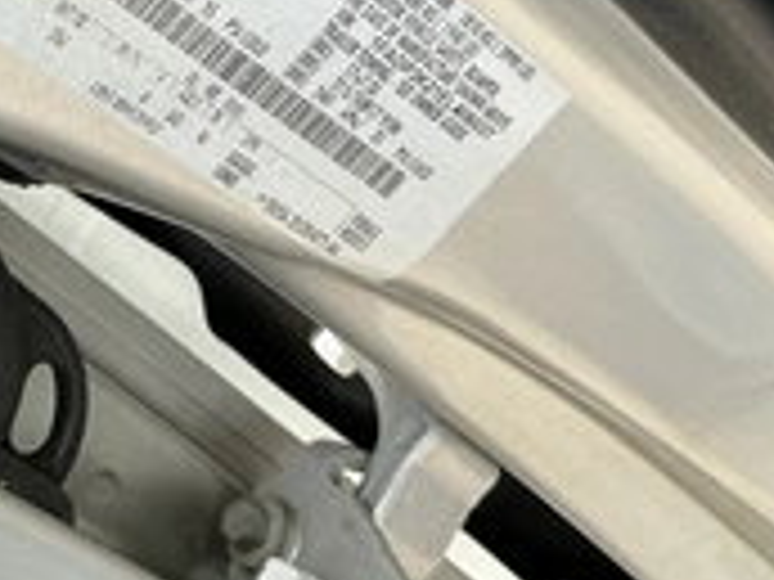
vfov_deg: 21.9
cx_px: 176
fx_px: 1453
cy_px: 31
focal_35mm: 65
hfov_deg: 29.3
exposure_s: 1/122
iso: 32
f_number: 1.8
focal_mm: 3
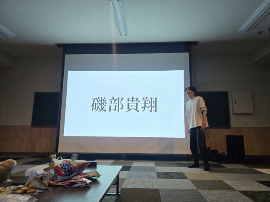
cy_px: 101
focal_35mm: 23
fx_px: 179
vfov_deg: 58.9
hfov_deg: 73.9
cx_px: 135
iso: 800
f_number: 1.7
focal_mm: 6.3
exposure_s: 1/120
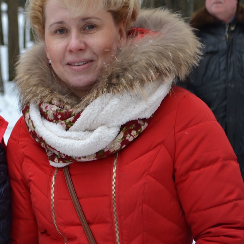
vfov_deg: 13.0
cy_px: 85
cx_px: 16
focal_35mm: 134
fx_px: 1069
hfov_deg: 12.9
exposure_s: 1/125
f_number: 5.6
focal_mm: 48
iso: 250
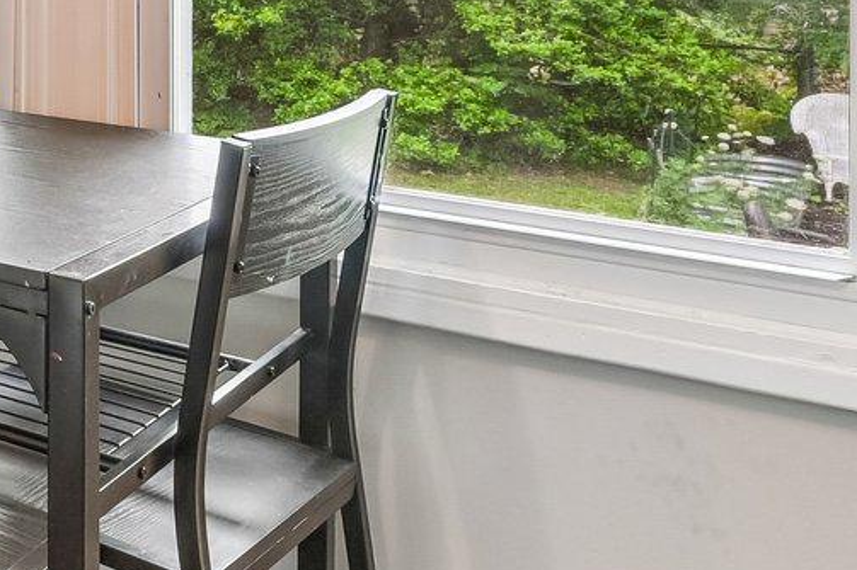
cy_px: -96
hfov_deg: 25.6
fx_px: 1356
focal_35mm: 57
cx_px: -452
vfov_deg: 22.1
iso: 400
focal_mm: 14
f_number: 11
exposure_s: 1/10
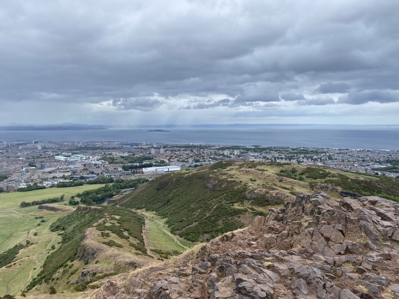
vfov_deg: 53.1
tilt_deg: -5.8
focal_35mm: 26
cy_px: 150
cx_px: 200
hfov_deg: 67.3
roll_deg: -0.7
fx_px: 300
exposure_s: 1/1808
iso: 32
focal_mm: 4.25
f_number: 1.8
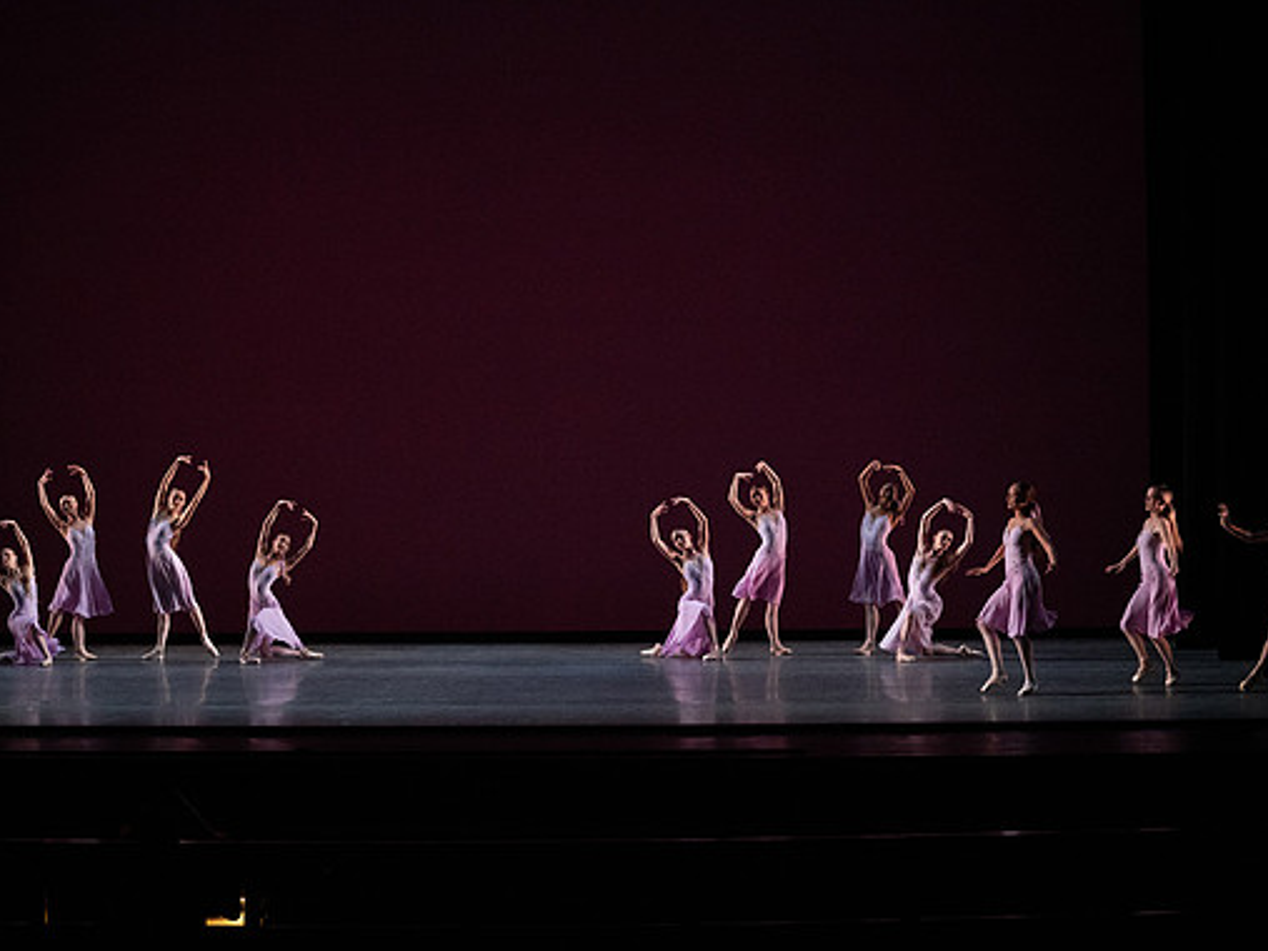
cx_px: 585
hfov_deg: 25.3
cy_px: 482
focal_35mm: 77
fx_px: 2820
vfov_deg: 19.1
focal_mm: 70
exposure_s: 1/400
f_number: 9
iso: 12800
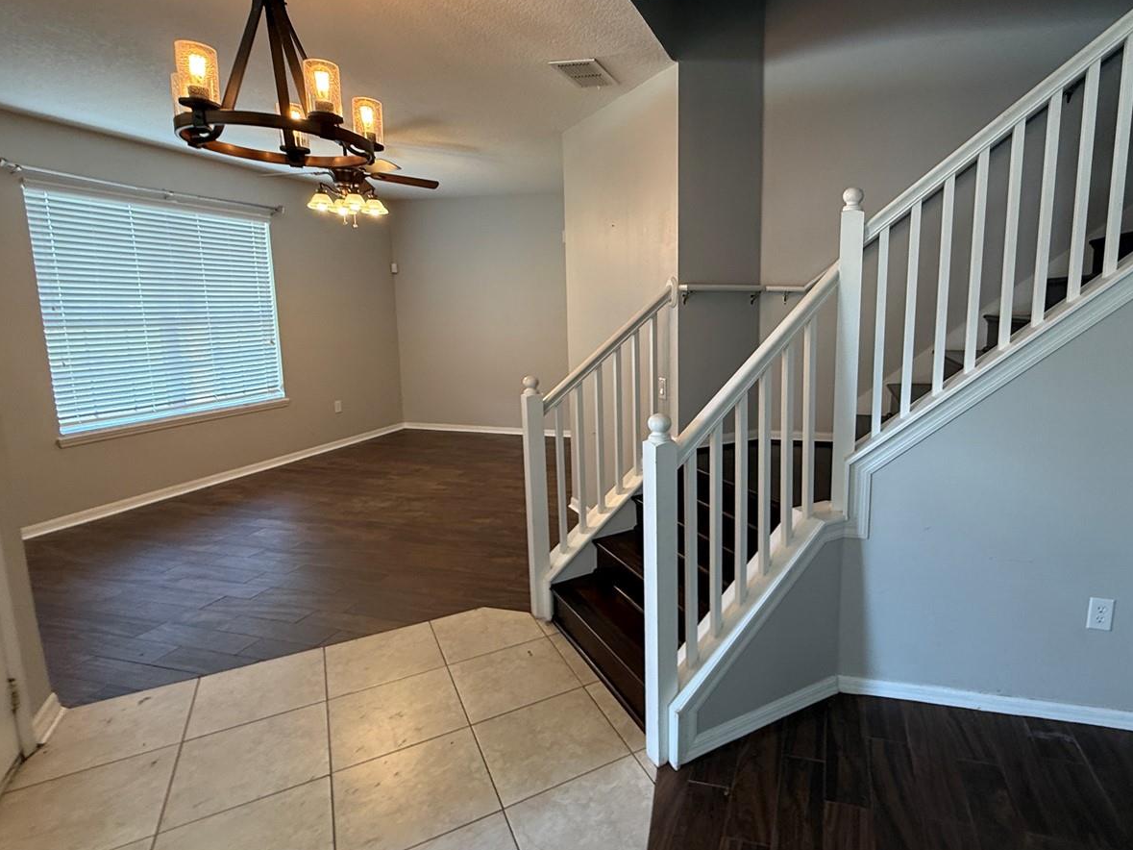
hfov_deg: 83.5
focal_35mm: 19
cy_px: 395
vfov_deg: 68.6
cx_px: 689
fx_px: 622
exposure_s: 1/30
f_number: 2.2
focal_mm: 2.22
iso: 100
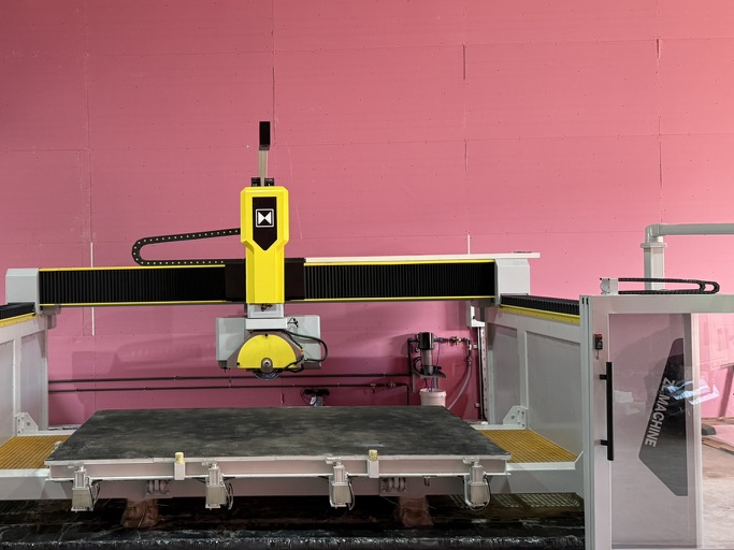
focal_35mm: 36
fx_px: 763
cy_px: 256
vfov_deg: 39.6
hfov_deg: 50.3
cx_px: 234
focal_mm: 6.76
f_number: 1.78
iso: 250
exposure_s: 1/50
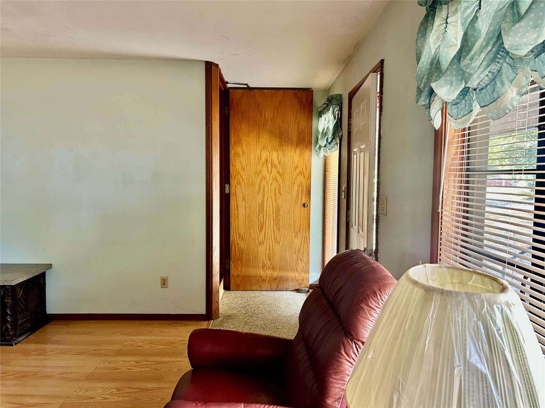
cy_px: 204
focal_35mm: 26
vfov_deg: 53.1
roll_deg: -0.8
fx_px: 409
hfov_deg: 67.3
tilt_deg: -1.9
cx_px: 272
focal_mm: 5.7
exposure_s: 1/60
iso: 250
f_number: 1.5
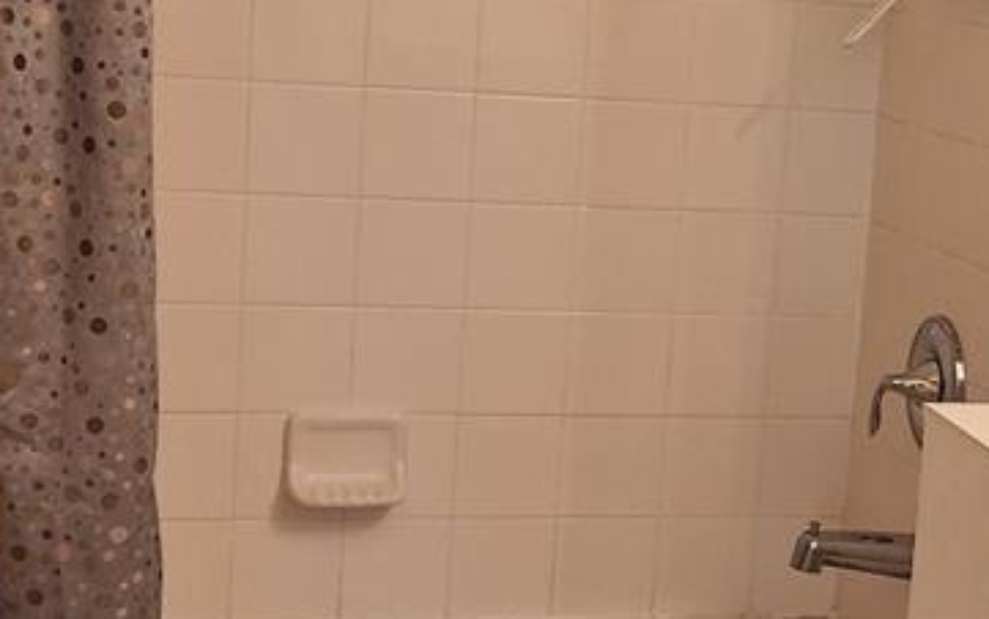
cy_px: 320
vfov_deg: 16.1
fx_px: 2184
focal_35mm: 81
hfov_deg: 25.3
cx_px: 723
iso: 500
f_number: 1.8
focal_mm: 5.4
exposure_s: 1/120
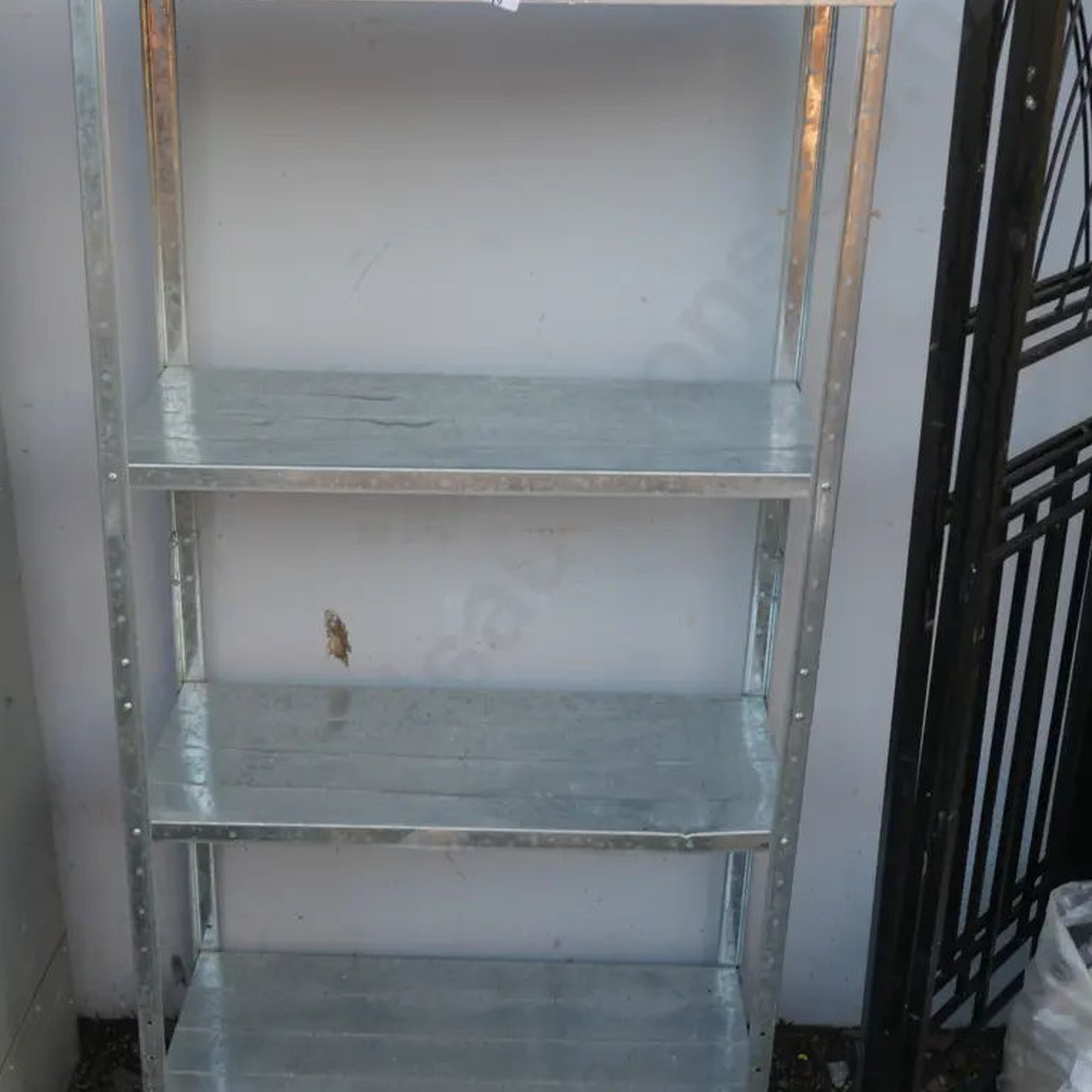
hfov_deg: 37.6
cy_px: 546
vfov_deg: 37.6
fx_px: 1606
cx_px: 546
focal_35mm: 45
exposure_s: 1/80
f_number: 4.1
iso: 200
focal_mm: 19
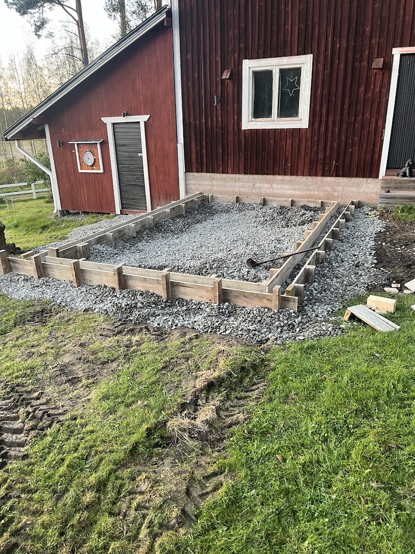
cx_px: 208
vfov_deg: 67.3
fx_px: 416
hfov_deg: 53.1
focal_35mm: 26
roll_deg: +1.9
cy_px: 277
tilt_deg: -22.5
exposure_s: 1/64
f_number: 1.6
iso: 125
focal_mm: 5.1
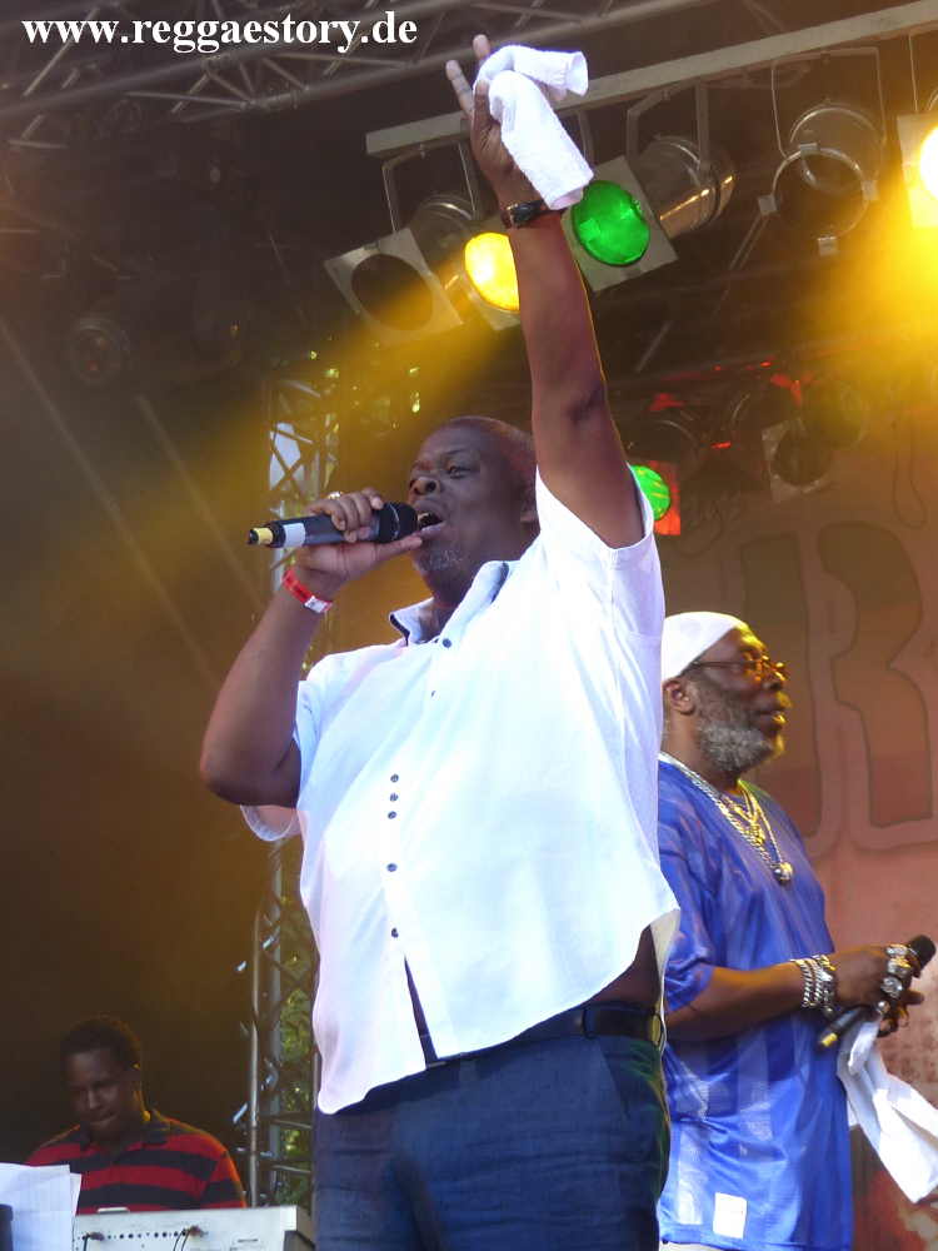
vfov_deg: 32.7
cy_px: 626
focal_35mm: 59
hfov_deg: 24.8
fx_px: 2132
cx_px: 469
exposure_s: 1/125
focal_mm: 10.5
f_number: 2.8
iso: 100
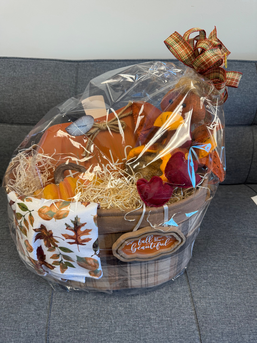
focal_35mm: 24
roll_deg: -0.7
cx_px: 128
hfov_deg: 56.8
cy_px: 172
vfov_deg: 71.6
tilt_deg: -32.2
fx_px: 238
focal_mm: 6.76
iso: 125
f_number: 1.78
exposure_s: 1/120
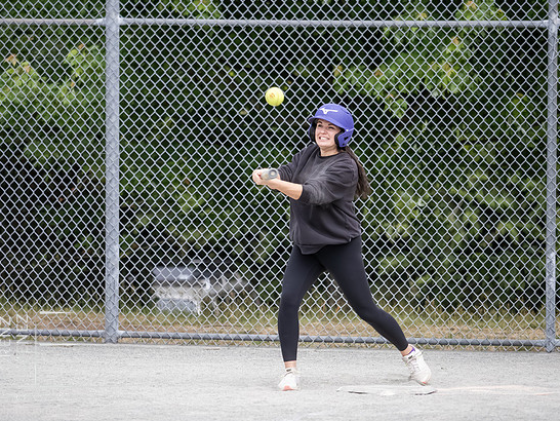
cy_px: 200
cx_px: 280
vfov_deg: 4.6
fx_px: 5292
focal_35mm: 327
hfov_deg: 6.1
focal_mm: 150
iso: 2500
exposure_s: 1/1600
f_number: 2.8
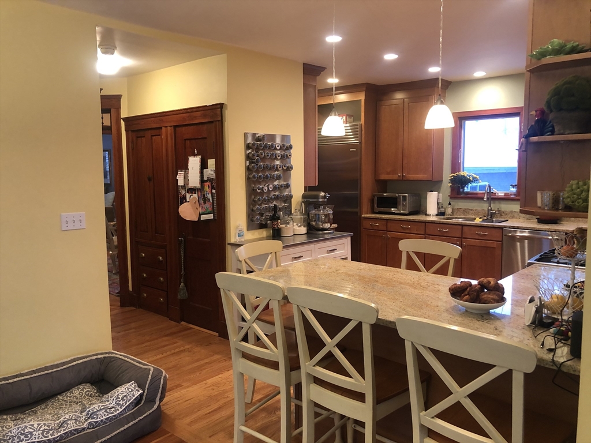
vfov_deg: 49.7
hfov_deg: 63.4
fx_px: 478
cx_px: 296
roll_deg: +0.5
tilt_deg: -7.9
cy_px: 222
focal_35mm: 28
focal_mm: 4
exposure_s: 1/15
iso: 64
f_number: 1.8
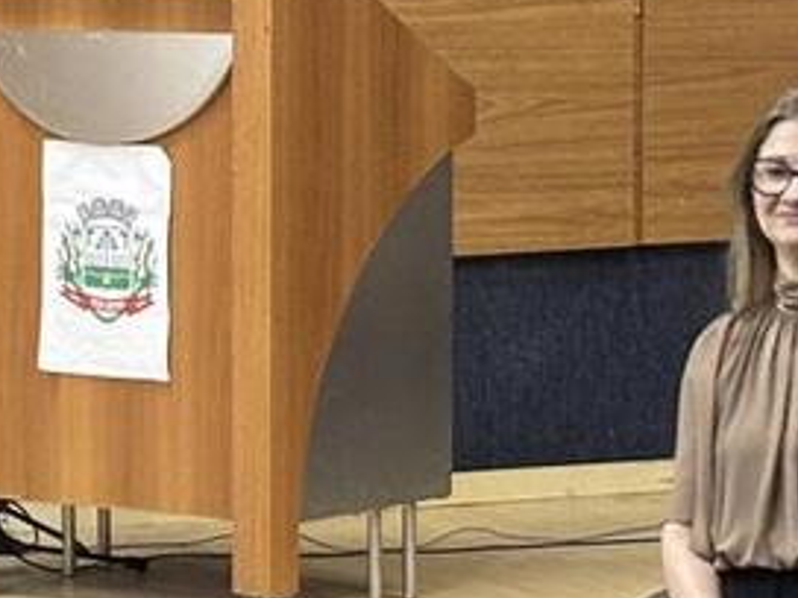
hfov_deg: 8.6
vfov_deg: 6.5
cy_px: 665
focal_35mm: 229
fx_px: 5279
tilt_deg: -9.3
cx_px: -114
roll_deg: +1.1
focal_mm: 5.96
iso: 125
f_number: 1.6
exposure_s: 1/60
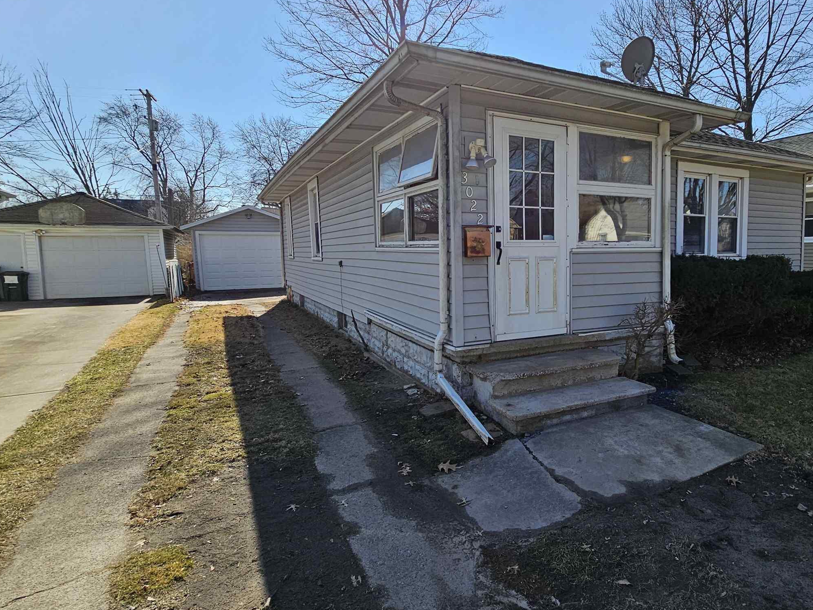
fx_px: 470
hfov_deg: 78.8
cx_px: 548
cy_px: 307
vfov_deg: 66.0
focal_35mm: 20
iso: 50
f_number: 2.2
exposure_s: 1/1844
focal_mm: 2.2
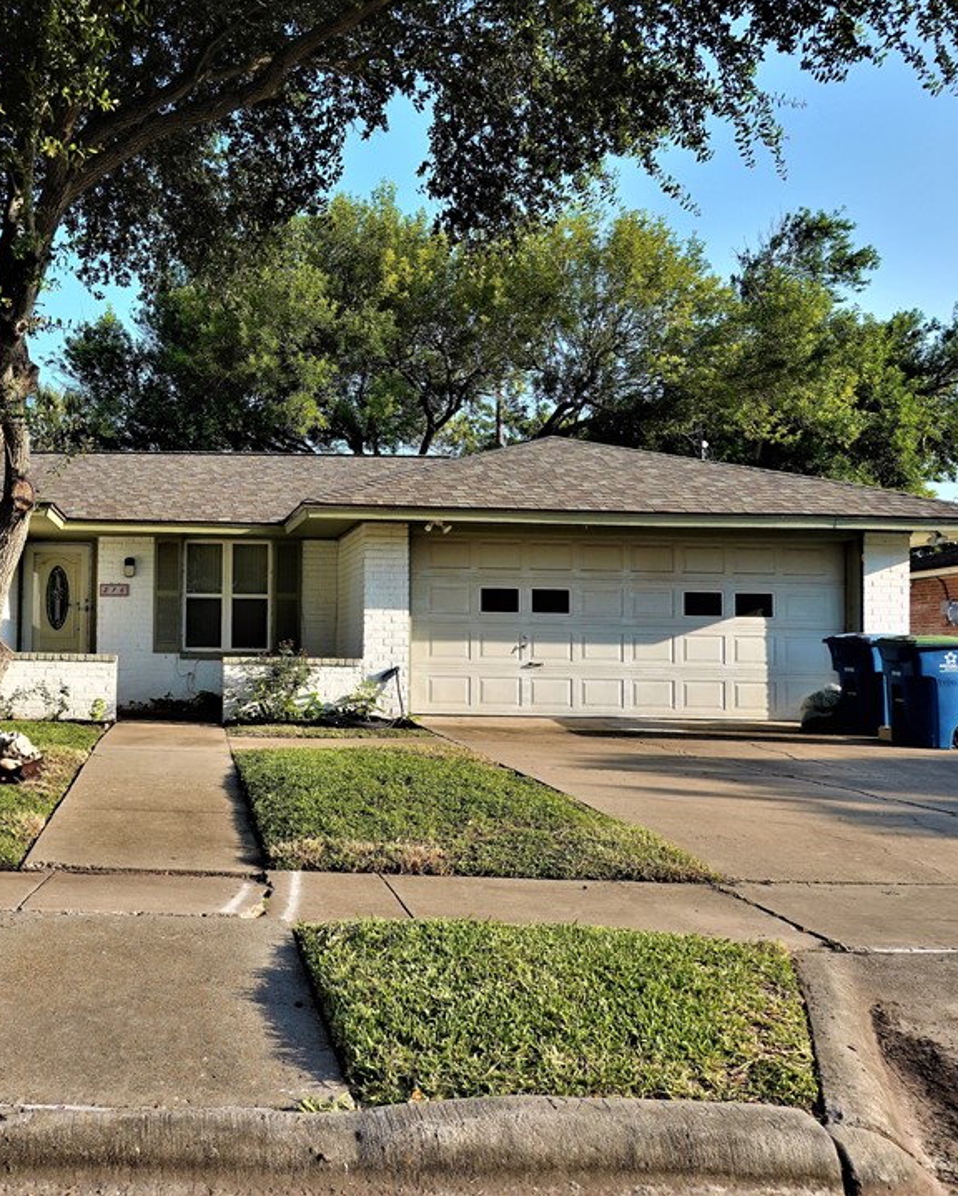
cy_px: 596
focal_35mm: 34
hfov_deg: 41.5
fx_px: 1204
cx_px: 193
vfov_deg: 52.8
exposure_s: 1/640
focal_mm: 9
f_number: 4
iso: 100
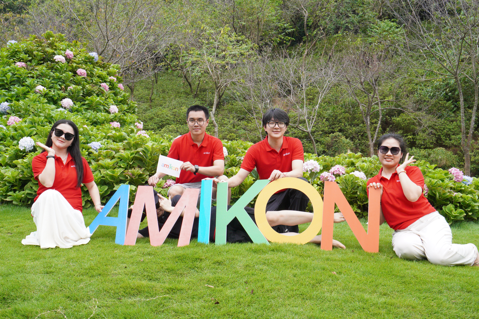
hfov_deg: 47.9
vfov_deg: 33.0
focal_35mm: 40
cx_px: 240
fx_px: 539
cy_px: 160
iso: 1600
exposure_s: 1/320
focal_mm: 27
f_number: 11
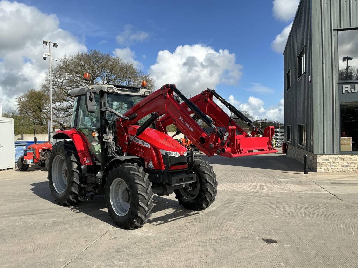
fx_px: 290
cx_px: 179
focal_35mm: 28
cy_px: 134
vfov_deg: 49.7
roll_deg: +0.9
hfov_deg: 63.4
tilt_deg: +0.6
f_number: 1.8
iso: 25
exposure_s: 1/2141
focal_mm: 3
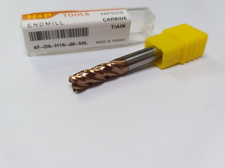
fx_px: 195
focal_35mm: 30
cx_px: 102
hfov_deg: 59.9
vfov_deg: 46.8
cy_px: 77
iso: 160
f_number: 1.7
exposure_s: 1/50
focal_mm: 3.93
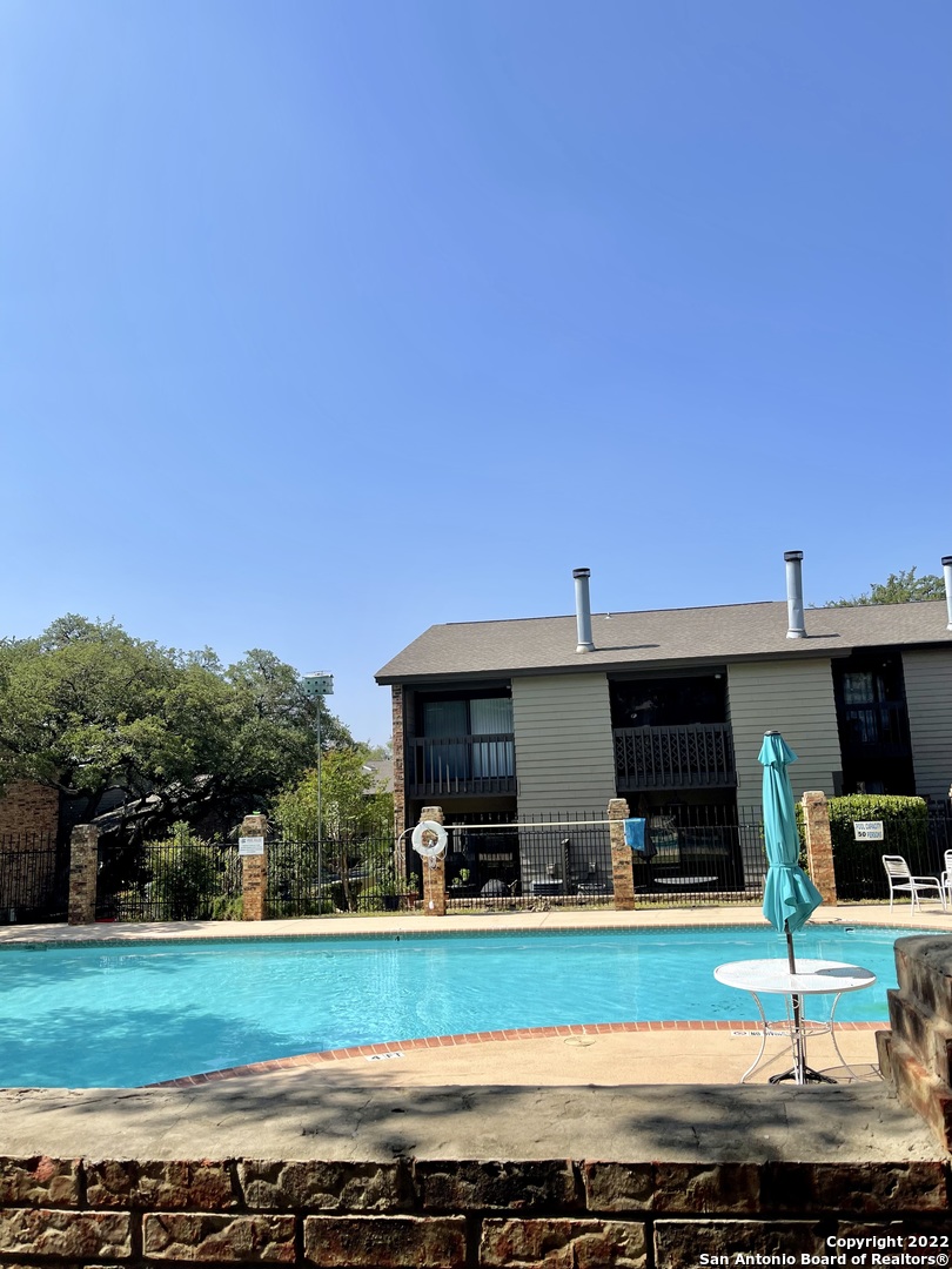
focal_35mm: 26
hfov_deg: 53.1
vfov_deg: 67.3
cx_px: 476
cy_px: 634
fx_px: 953
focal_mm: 5.1
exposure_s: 1/3663
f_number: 1.6
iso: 32
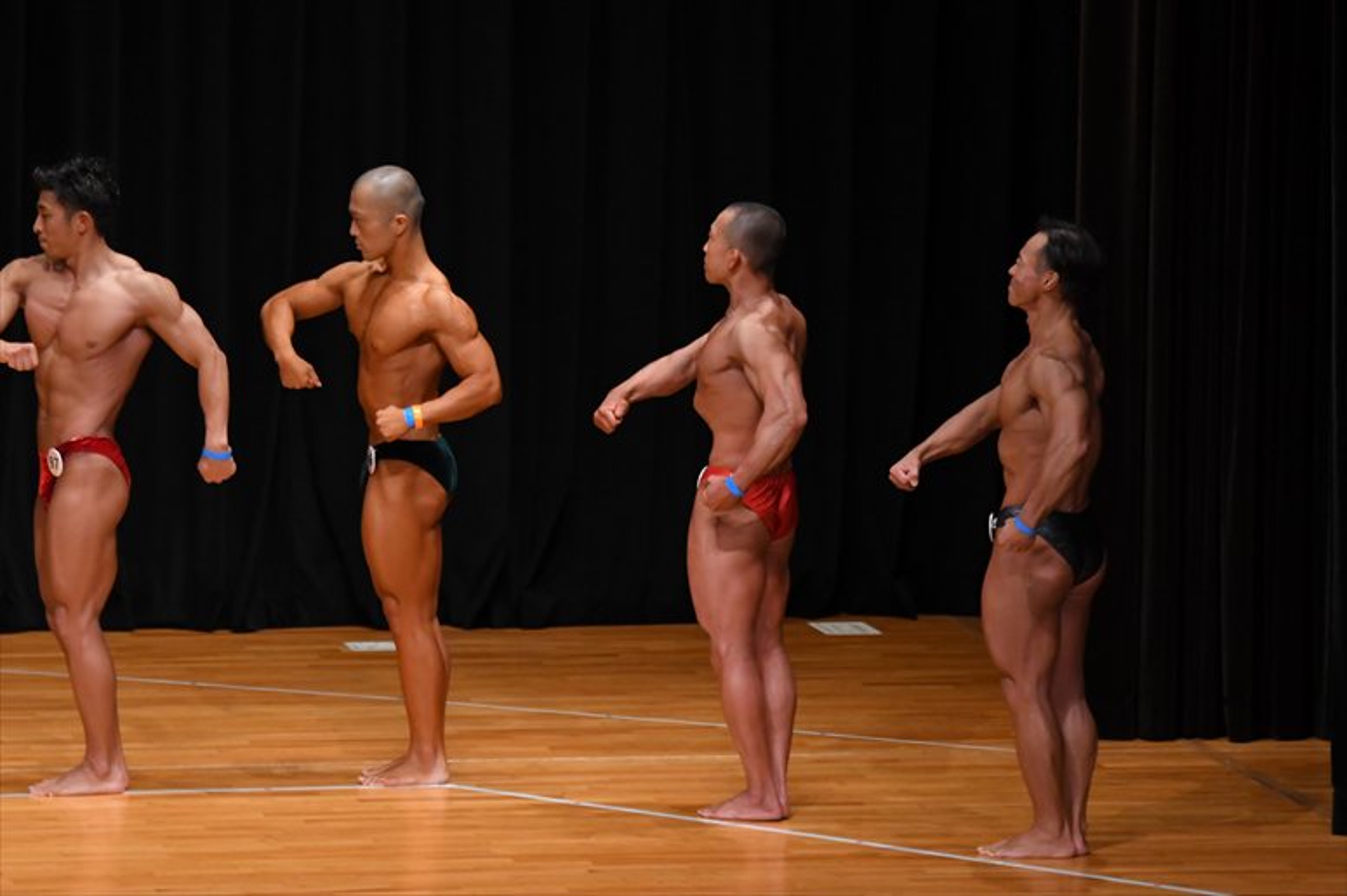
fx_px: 8415
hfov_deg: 9.2
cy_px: 448
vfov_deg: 6.1
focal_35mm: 225
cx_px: 674
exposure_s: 1/400
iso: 3200
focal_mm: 150
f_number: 5.6
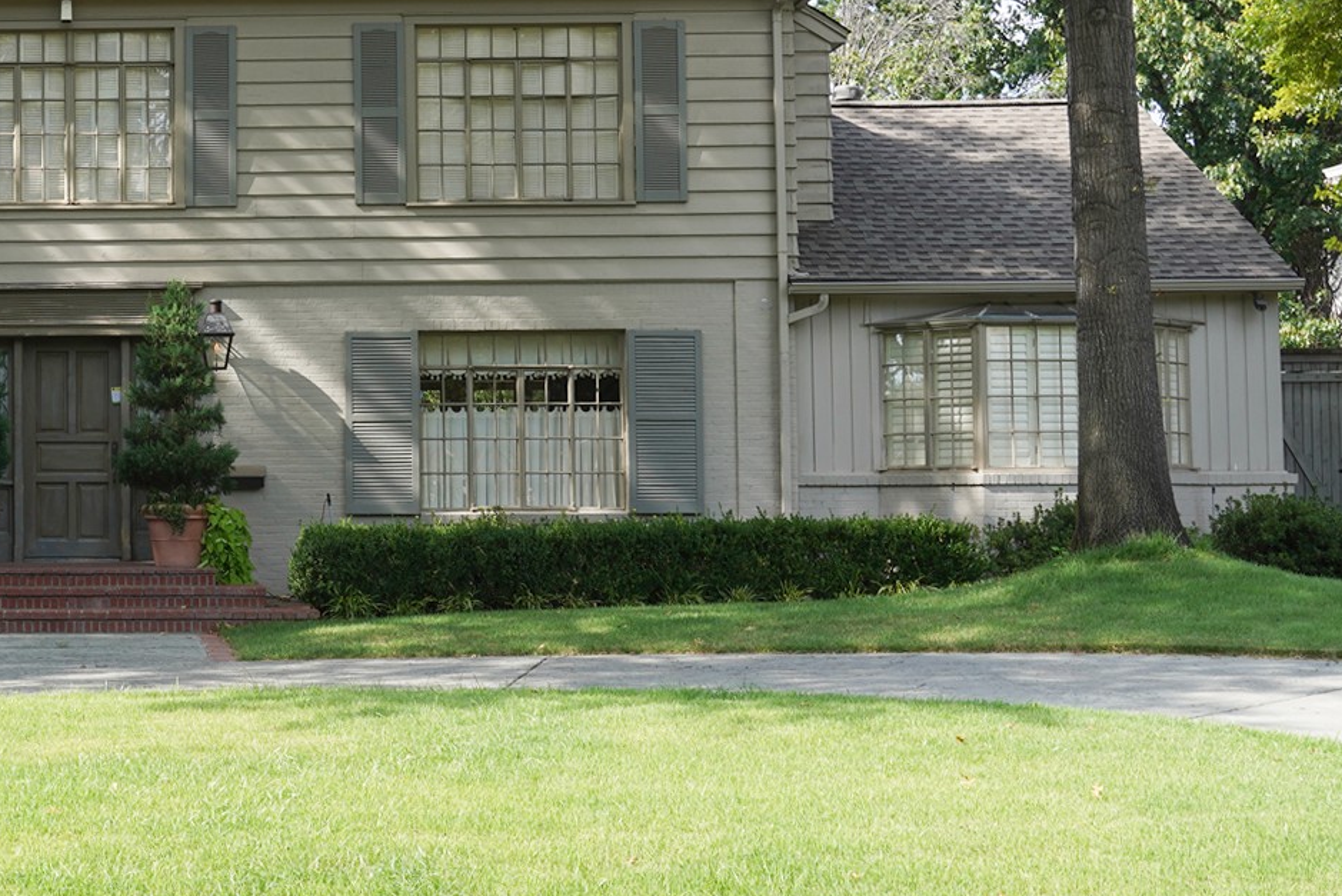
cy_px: 380
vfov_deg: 20.6
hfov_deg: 29.0
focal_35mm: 66
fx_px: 2461
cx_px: 76
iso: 200
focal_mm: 31
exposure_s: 1/100
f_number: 10
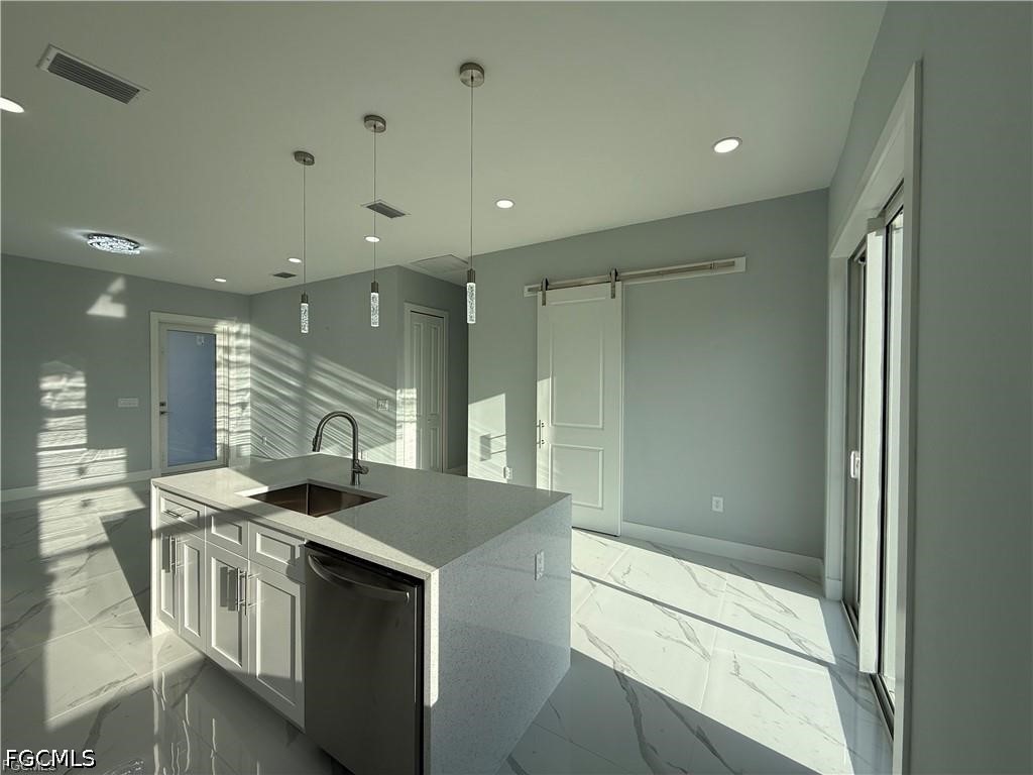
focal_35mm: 14
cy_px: 388
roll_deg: -0.2
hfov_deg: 102.1
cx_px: 516
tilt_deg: -1.0
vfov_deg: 85.7
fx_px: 418
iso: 64
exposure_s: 1/717
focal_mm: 2.22
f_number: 2.2
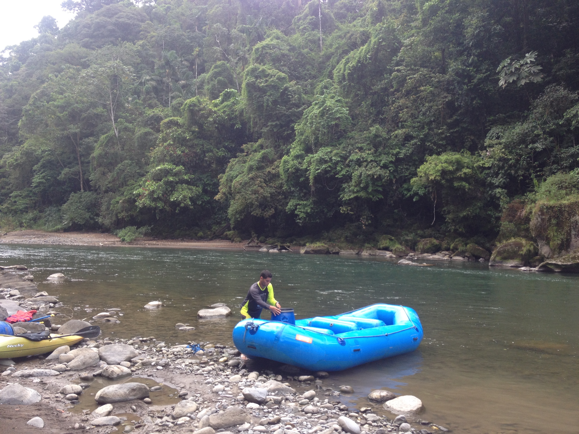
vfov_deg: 40.7
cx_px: 290
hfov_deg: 52.6
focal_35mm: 35
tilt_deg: -2.1
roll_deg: -0.3
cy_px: 217
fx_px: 585
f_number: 2.4
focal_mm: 4.28
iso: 50
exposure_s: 1/305
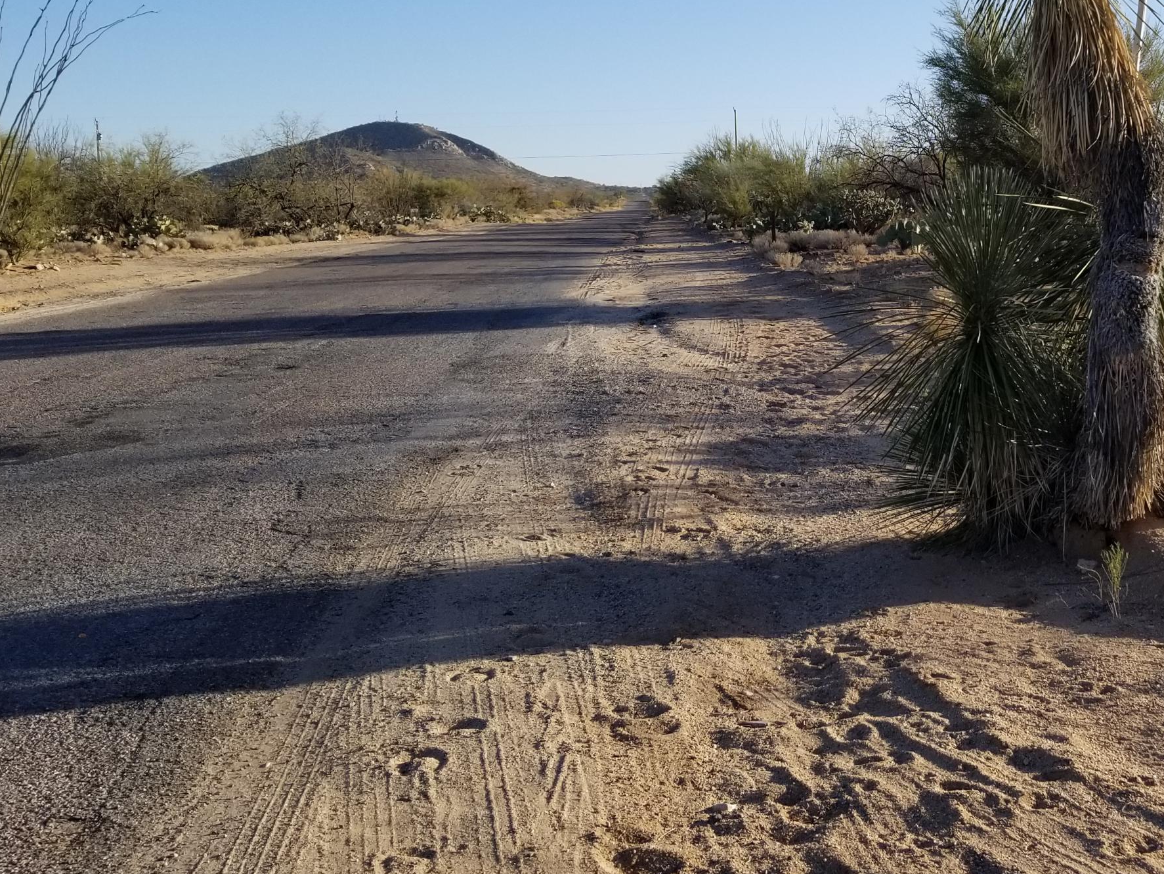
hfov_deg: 41.5
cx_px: 888
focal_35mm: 44
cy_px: 284
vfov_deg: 32.6
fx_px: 1480
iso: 50
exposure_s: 1/1728
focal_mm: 4.3
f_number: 1.7
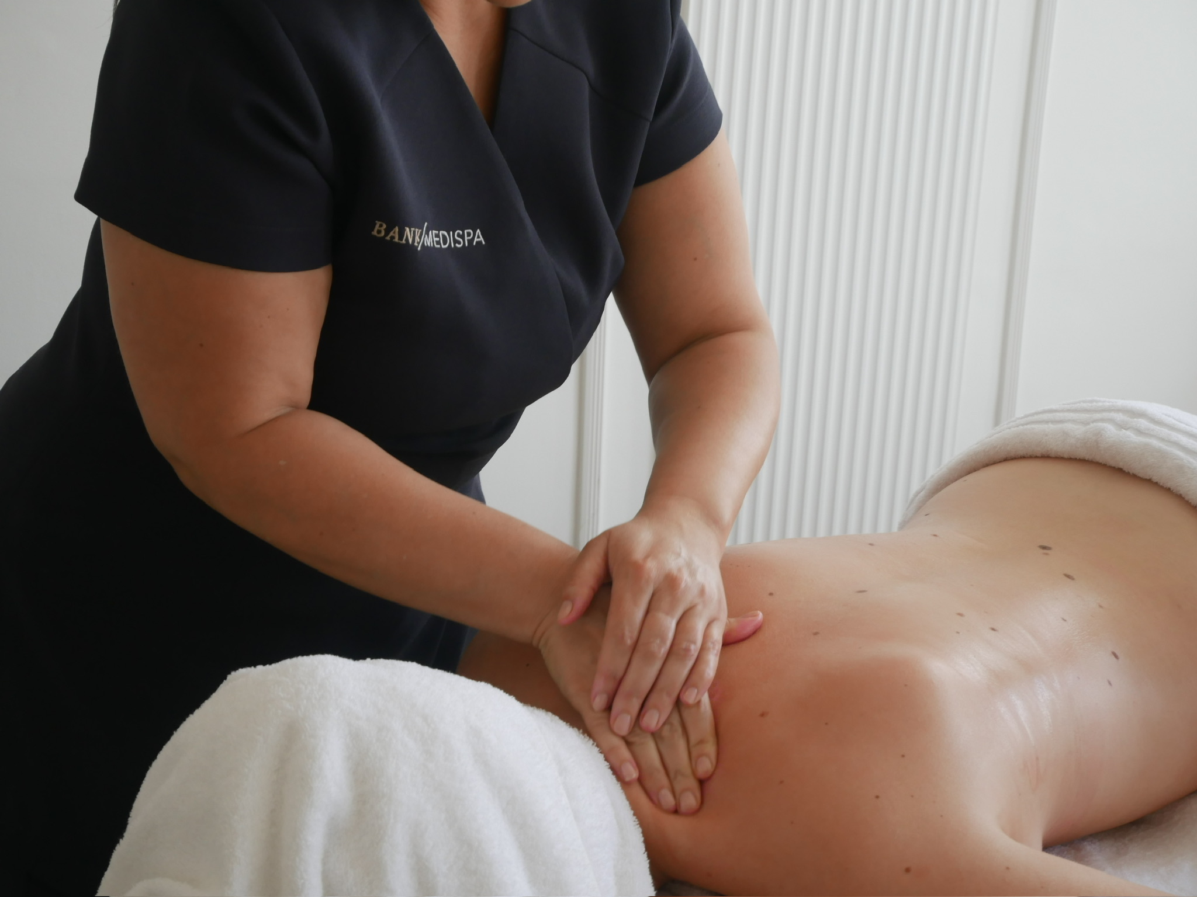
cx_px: 598
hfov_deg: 30.3
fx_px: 2213
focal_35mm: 64
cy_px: 448
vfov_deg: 22.9
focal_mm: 32
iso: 640
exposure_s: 1/80
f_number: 5.6
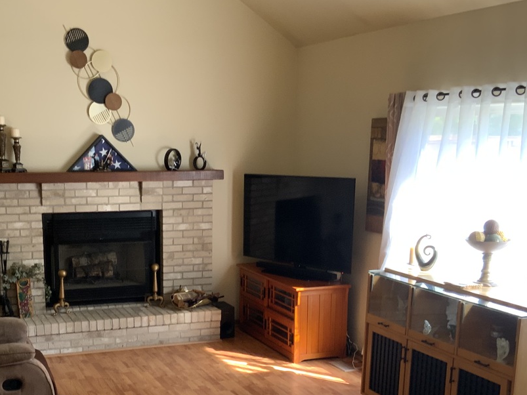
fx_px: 792
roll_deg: -0.4
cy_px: 317
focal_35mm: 52
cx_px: 188
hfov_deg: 36.5
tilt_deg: -15.2
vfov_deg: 27.5
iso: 100
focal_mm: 3
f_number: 1.8
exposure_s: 1/60
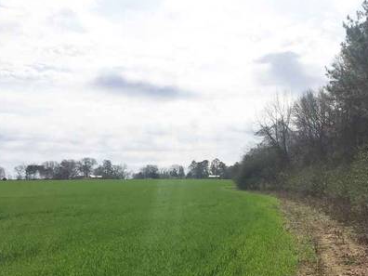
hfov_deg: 47.2
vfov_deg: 36.5
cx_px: 241
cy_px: 183
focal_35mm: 39
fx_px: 415
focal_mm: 4.15
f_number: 2.2
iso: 32
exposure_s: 1/9901
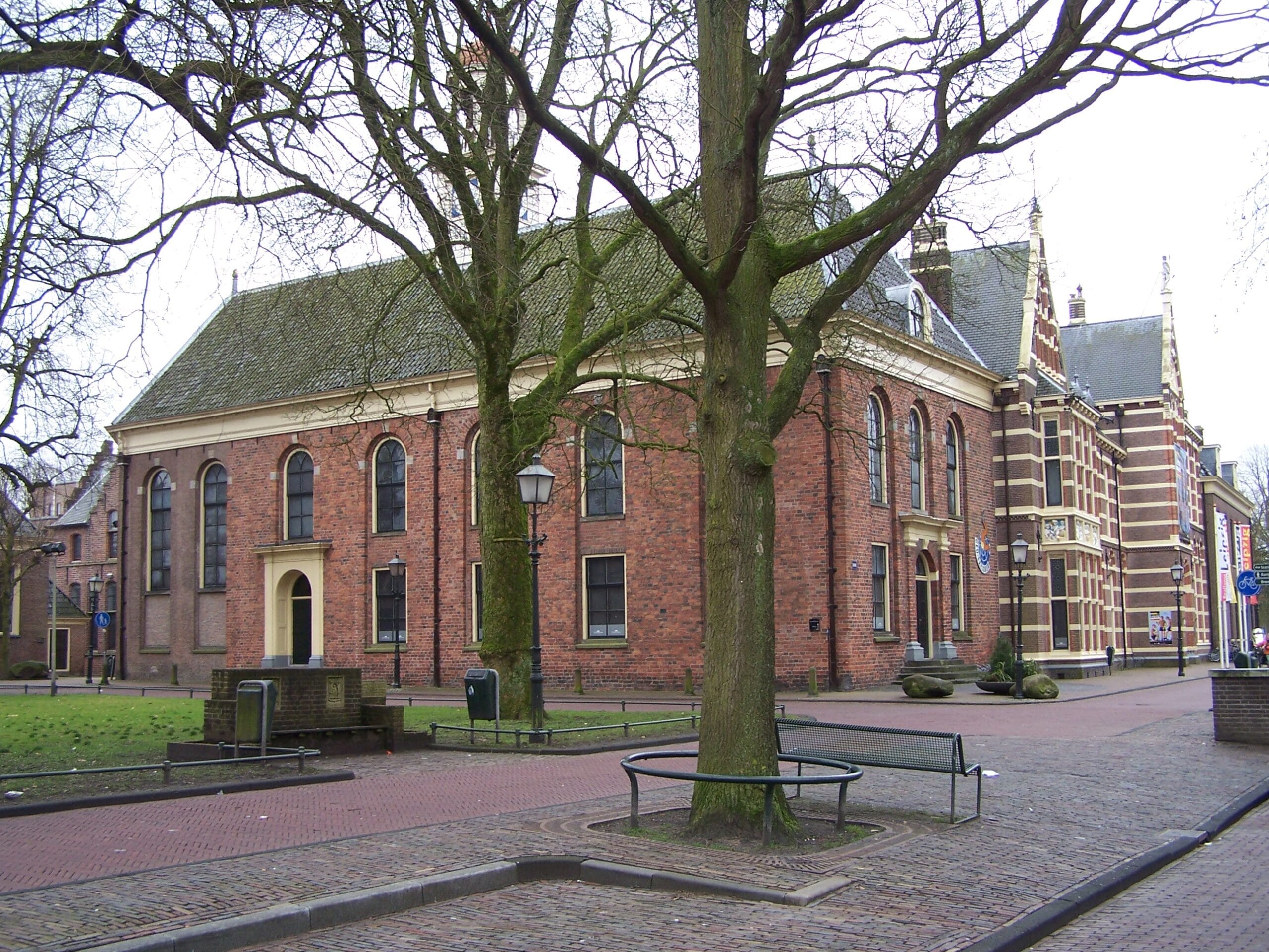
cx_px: 634
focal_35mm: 38
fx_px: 1393
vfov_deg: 37.7
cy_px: 476
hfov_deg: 49.0
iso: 80
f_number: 2.8
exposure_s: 1/125
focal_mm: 6.3
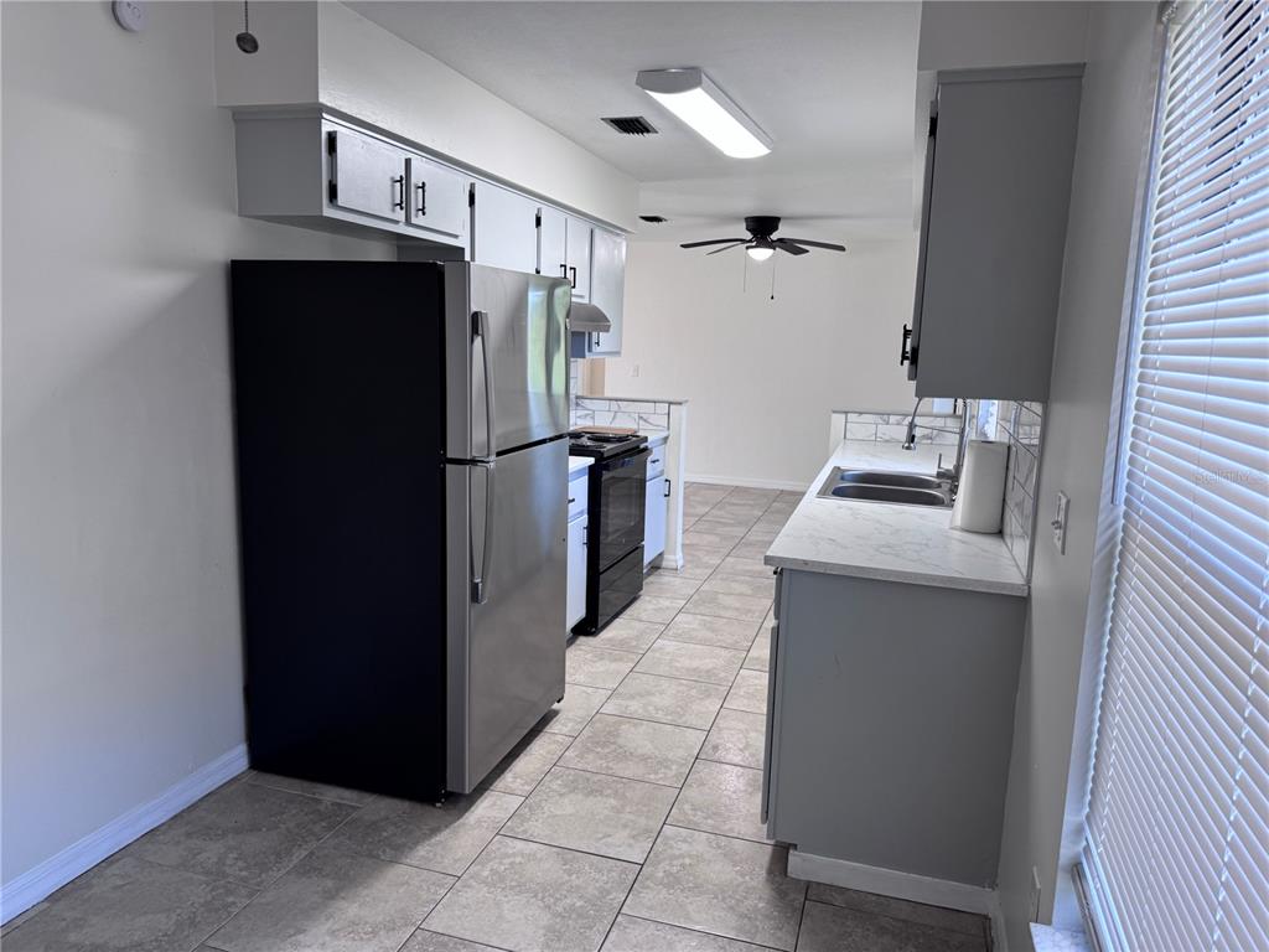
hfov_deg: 71.6
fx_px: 880
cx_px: 634
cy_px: 476
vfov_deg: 56.8
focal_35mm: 24
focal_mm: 6.76
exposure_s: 1/120
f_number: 1.78
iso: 100
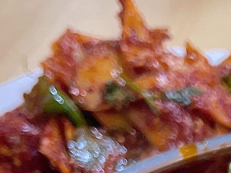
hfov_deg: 14.3
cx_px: 372
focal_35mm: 127
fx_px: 848
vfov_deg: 10.5
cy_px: 376
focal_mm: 4.2
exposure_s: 1/60
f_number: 1.6
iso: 320
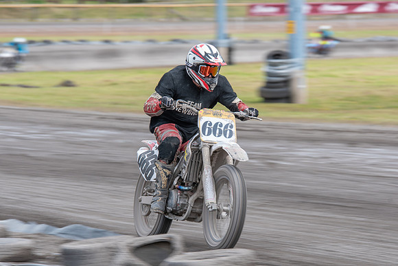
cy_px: 166
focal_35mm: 298
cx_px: 220
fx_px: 3295
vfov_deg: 4.6
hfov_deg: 6.9
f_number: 8
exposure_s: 1/160
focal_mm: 200
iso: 200
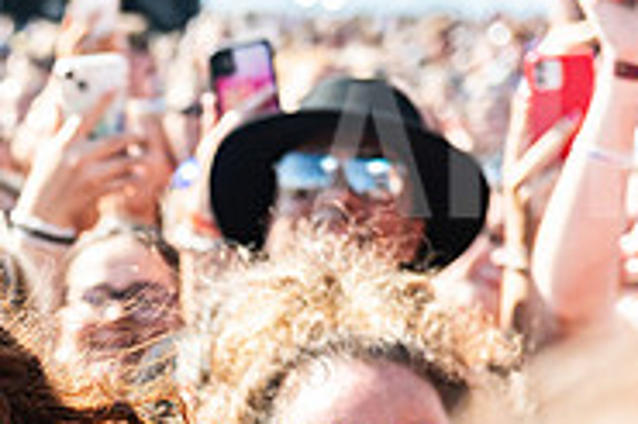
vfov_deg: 8.6
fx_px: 2780
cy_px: 560
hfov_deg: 12.7
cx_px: -159
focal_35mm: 157
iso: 400
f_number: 4
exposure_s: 1/5000
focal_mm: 50
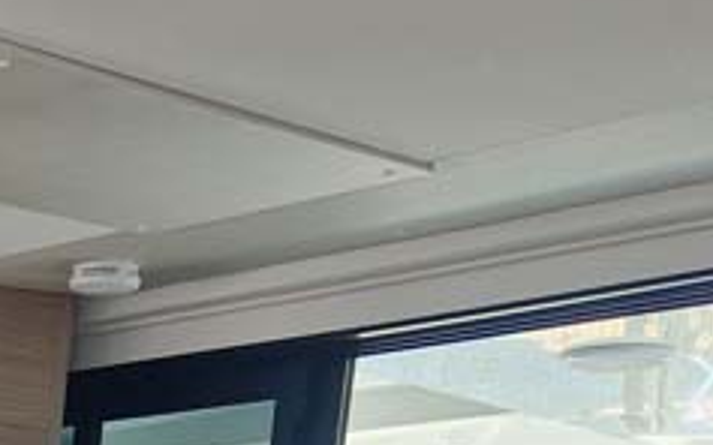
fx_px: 2020
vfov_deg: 10.6
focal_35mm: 104
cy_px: 1094
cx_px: -456
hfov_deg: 17.3
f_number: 1.8
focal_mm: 5.4
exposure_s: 1/248
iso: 50
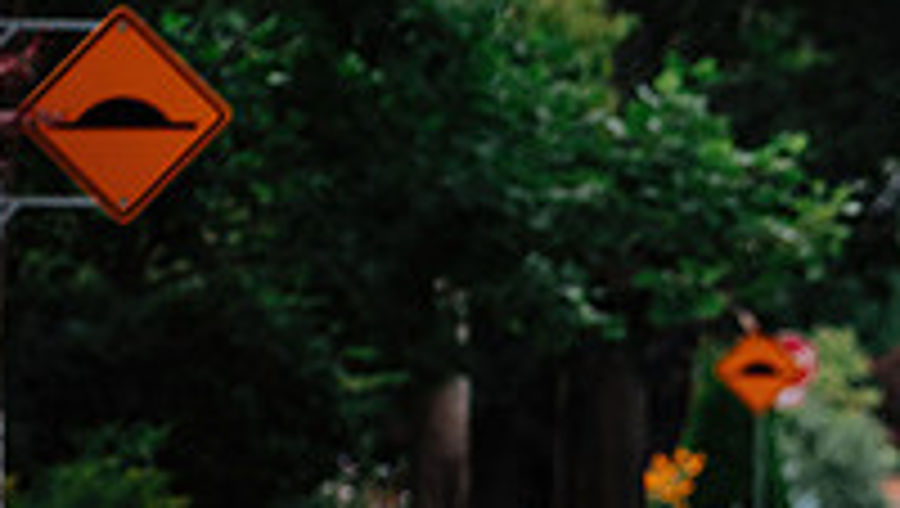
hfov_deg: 4.9
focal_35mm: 436
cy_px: 747
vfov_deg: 2.8
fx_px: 10416
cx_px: 1129
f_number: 2.8
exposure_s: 1/200
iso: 400
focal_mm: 90.6
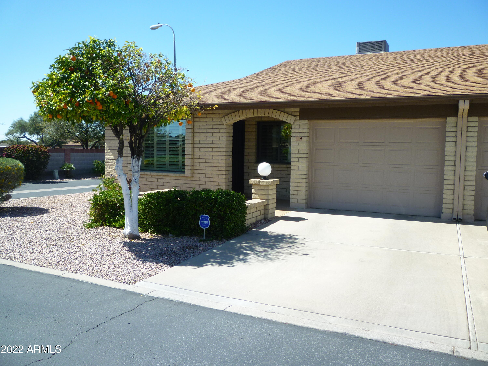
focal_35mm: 29
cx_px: 244
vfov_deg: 48.2
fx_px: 409
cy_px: 183
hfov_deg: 61.7
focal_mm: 5.2
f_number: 3.5
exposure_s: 1/500
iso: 80
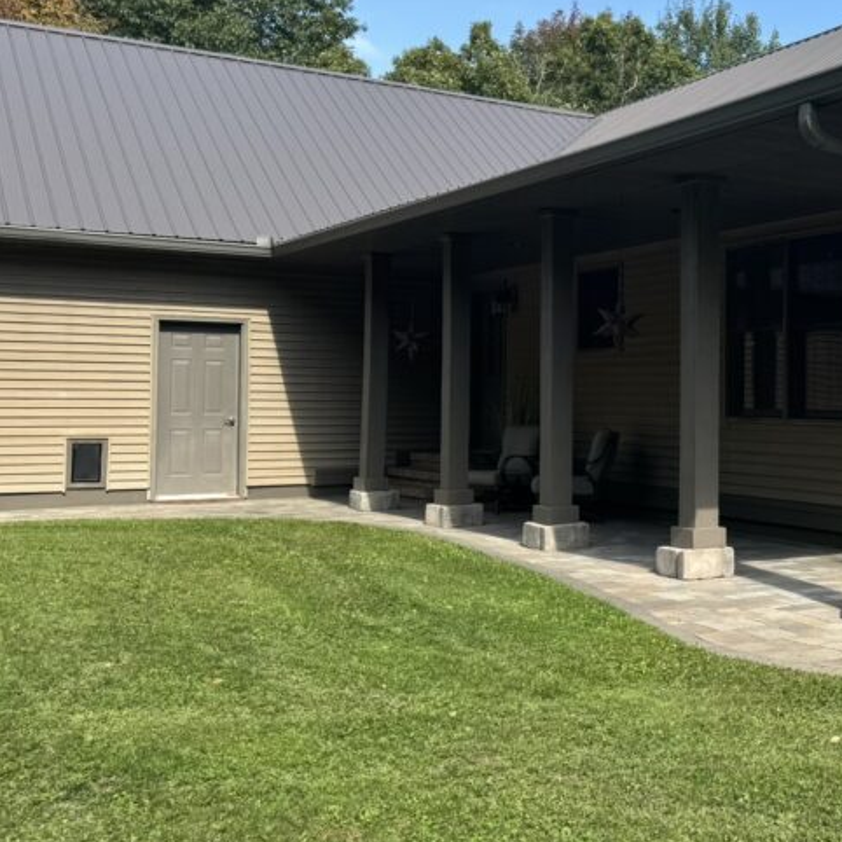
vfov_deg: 36.0
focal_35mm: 47
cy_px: 374
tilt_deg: +1.3
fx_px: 1293
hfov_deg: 33.7
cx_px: 789
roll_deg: -1.9
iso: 80
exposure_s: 1/2331
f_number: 1.78
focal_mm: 6.76
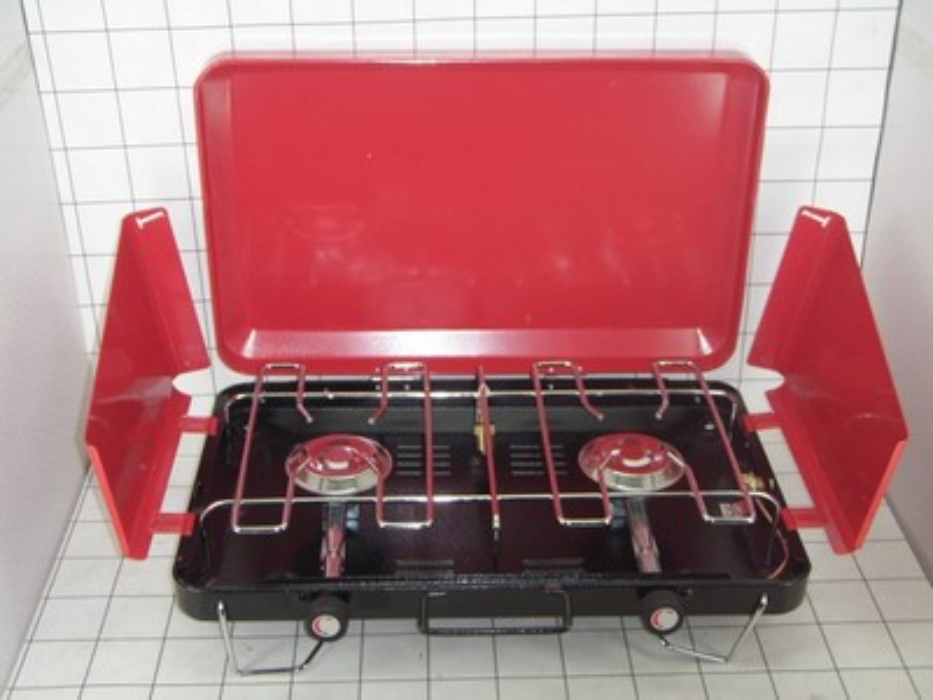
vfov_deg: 28.6
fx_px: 1375
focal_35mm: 51
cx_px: 466
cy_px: 350
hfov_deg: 37.5
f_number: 4
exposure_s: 1/40
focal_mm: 9.13
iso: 100
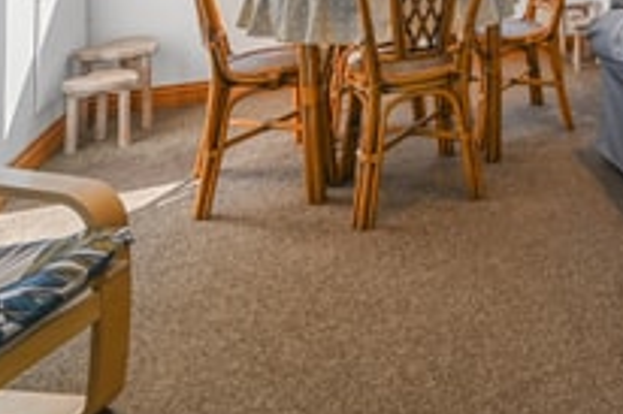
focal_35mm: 34
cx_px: 650
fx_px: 588
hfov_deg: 45.2
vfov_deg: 32.2
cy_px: -83
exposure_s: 1/13
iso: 400
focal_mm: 14
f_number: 8
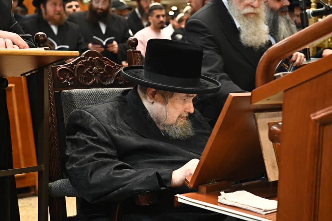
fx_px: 645
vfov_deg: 19.4
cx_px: 166
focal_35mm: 70
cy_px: 110
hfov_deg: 28.9
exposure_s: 1/60
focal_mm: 70
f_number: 5
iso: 2000
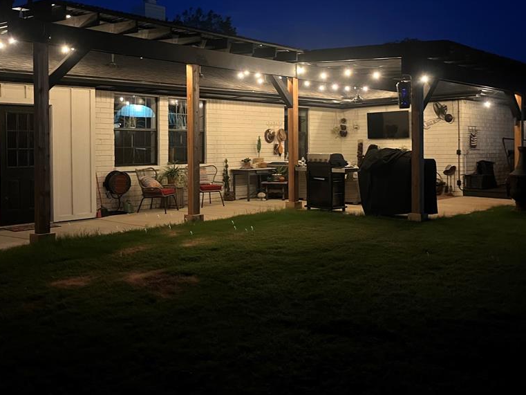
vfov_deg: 40.5
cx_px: 245
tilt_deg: -1.9
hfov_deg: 52.6
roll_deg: +0.8
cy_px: 154
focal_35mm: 35
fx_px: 532
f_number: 1.6
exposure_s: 1/20
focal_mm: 5.1
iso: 1000
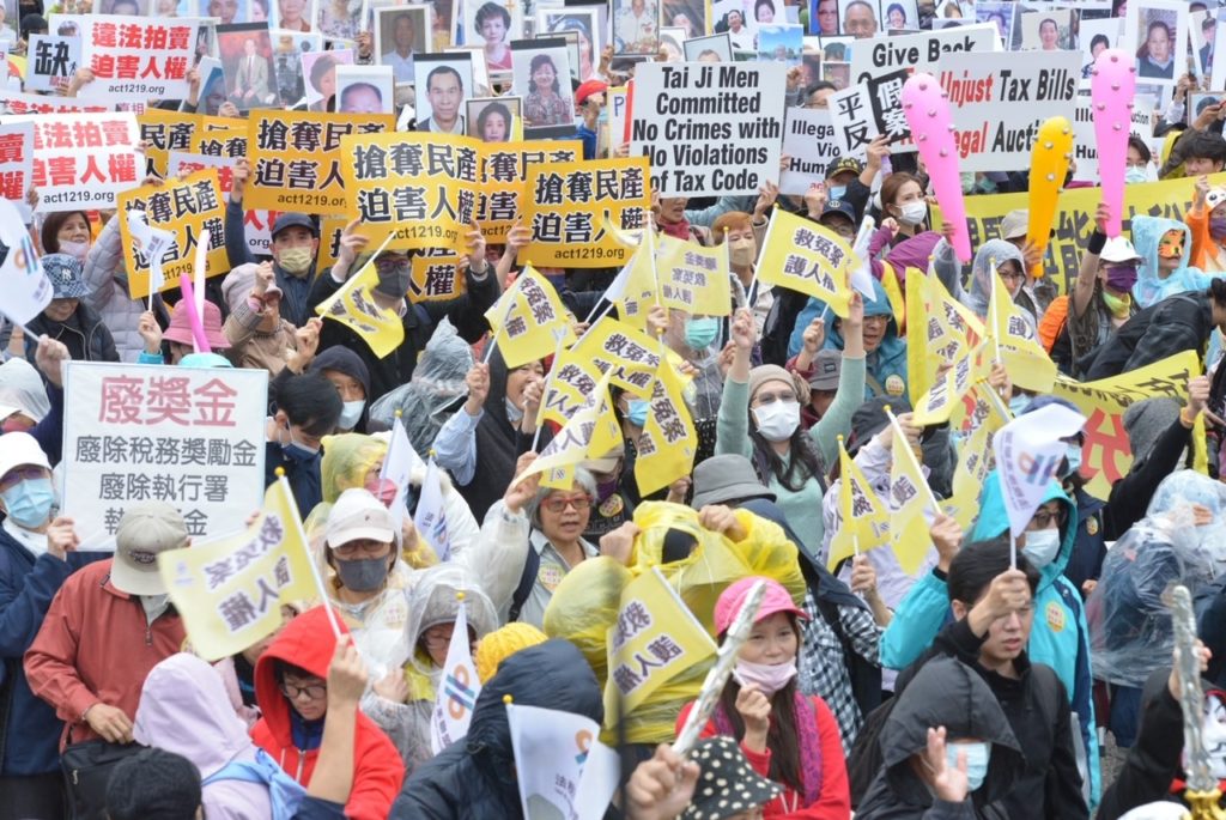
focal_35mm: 105
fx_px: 3579
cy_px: 410
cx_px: 613
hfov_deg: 19.4
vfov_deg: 13.1
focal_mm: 105
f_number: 9
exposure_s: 1/125
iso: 1600
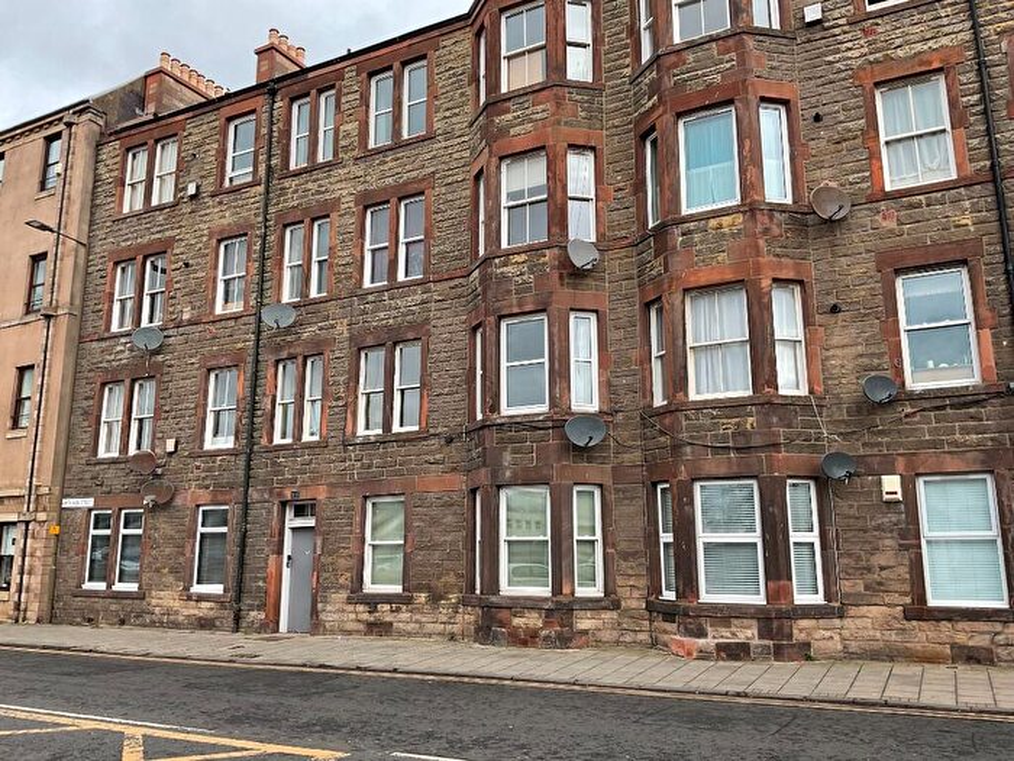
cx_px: 507
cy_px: 380
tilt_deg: +12.8
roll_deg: -0.4
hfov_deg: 61.7
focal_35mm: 29
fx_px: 849
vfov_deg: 48.2
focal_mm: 3
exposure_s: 1/211
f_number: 1.8
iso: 16
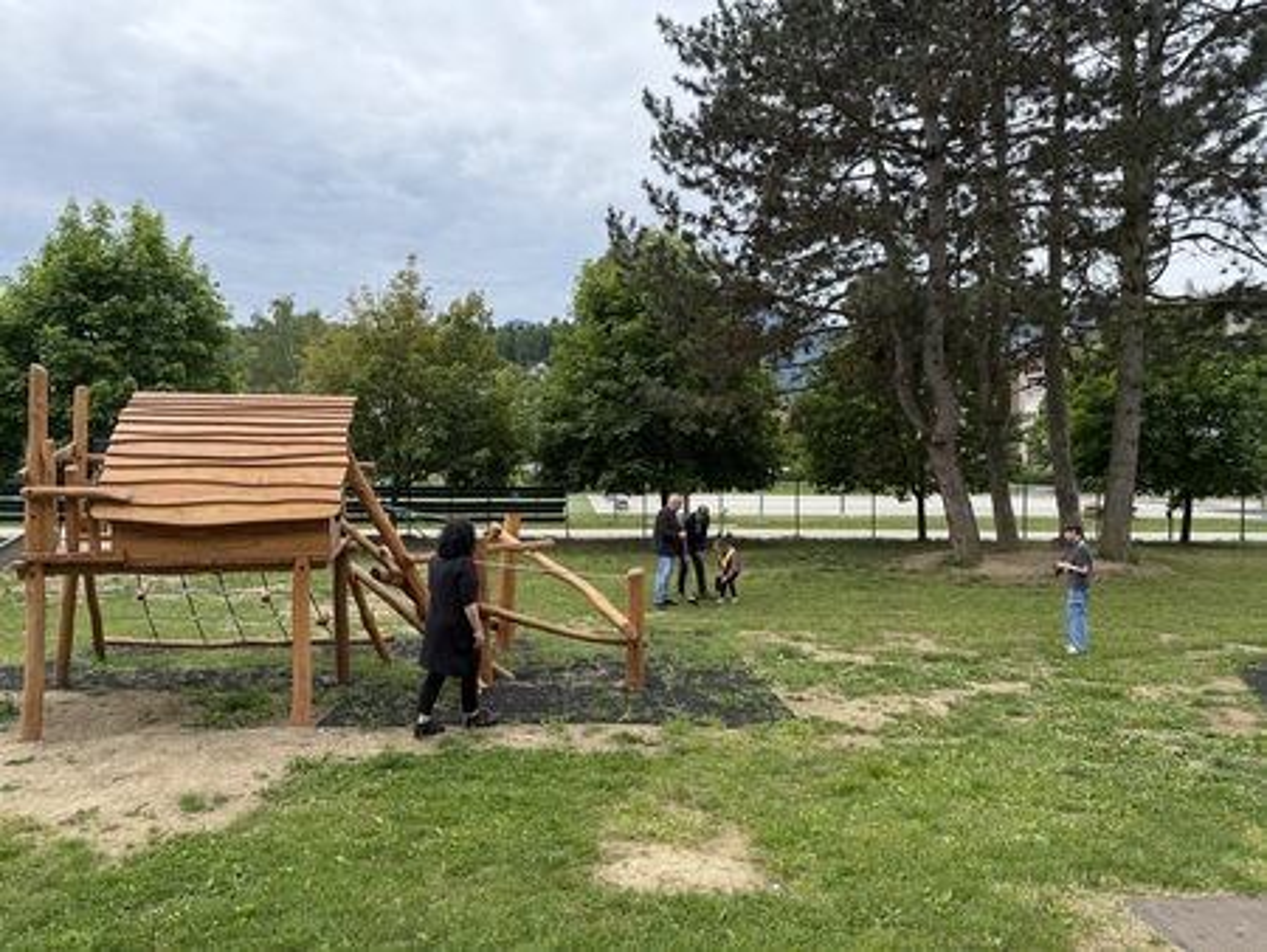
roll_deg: -0.5
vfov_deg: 56.9
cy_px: 476
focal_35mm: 24
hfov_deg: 71.6
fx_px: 879
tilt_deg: +0.0
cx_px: 634
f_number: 1.78
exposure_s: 1/2110
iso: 100
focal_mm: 6.76
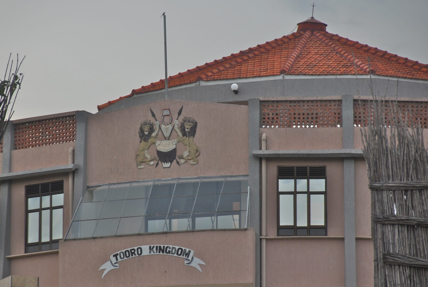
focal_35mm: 317
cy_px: 168
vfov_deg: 4.3
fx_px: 3774
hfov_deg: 6.5
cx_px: 186
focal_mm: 170
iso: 100
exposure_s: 1/250
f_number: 5.6
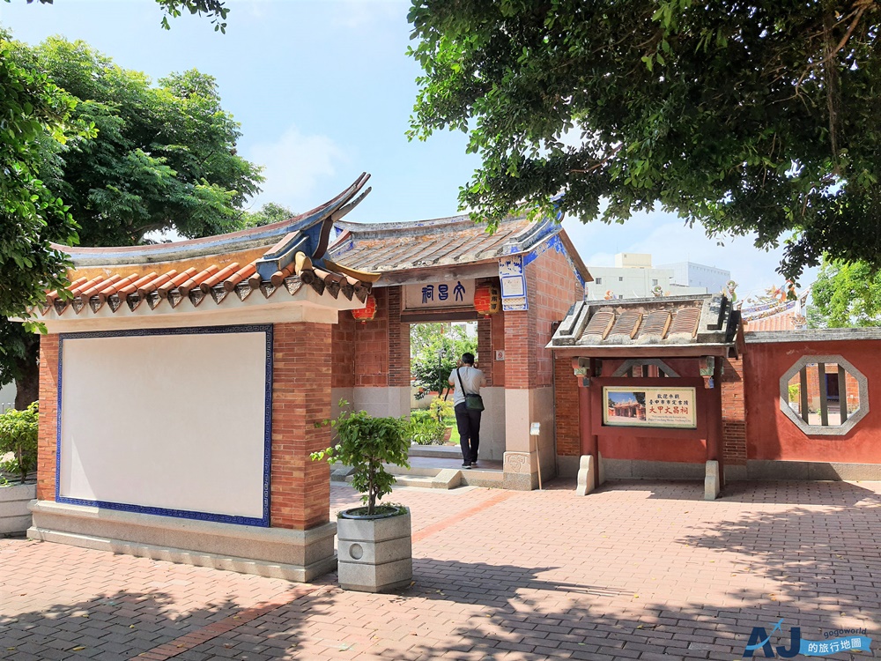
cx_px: 440
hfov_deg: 67.3
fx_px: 662
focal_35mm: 26
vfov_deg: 53.1
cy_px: 330
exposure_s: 1/2200
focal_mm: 4.32
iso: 50
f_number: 1.7
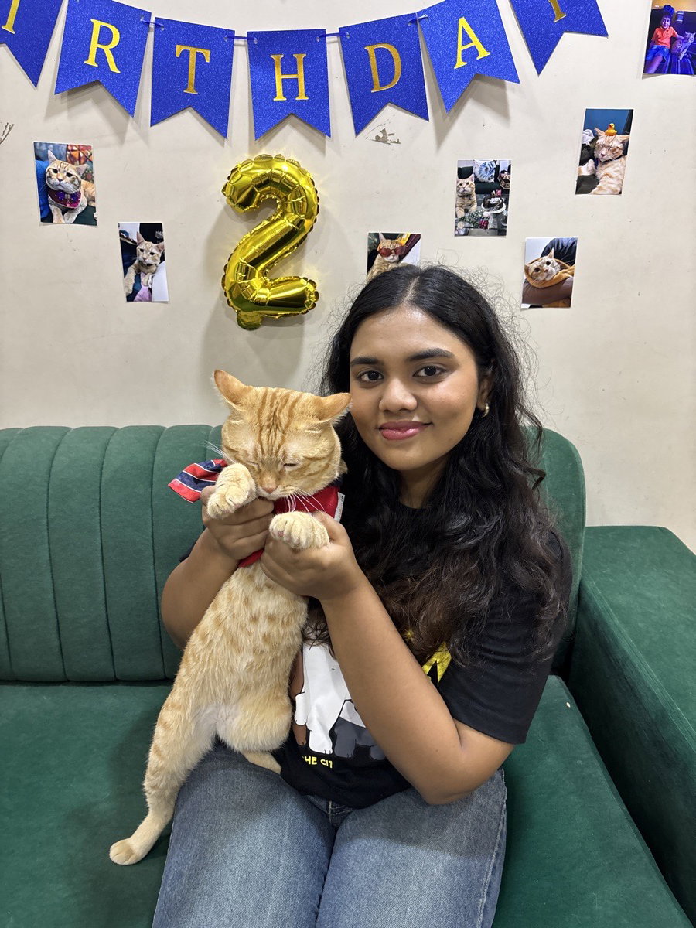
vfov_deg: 67.3
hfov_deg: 53.1
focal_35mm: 26
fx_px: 697
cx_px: 348
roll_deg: -1.8
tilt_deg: -20.9
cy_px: 464
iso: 320
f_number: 1.6
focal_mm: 5.96
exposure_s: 1/50
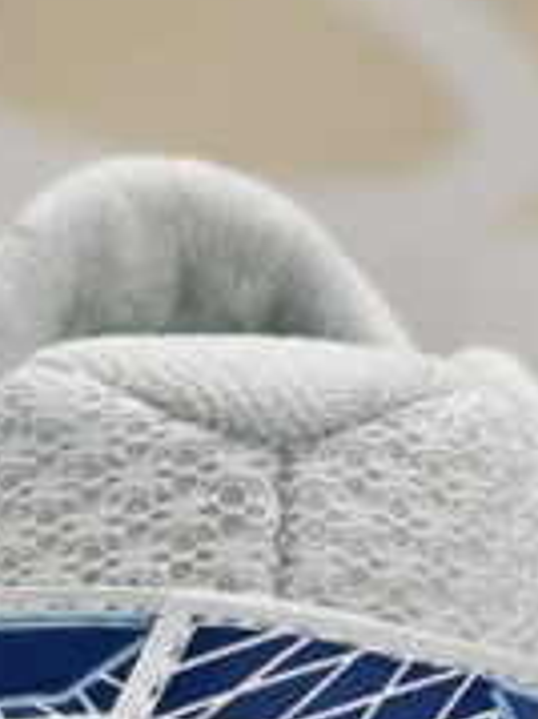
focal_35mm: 250
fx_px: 5187
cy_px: 846
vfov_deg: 7.9
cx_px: 157
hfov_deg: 5.9
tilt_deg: -56.6
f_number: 1.78
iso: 64
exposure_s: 1/100
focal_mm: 6.86
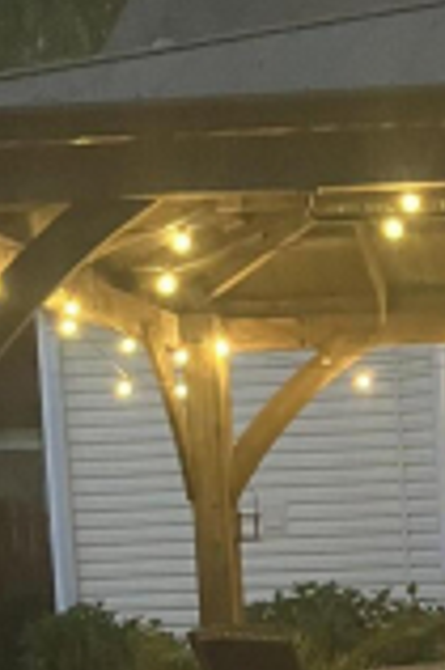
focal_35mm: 114
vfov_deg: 17.4
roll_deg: +2.4
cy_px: 727
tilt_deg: -3.9
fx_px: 2118
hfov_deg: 11.6
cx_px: 598
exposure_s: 1/30
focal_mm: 5.1
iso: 800
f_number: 1.6
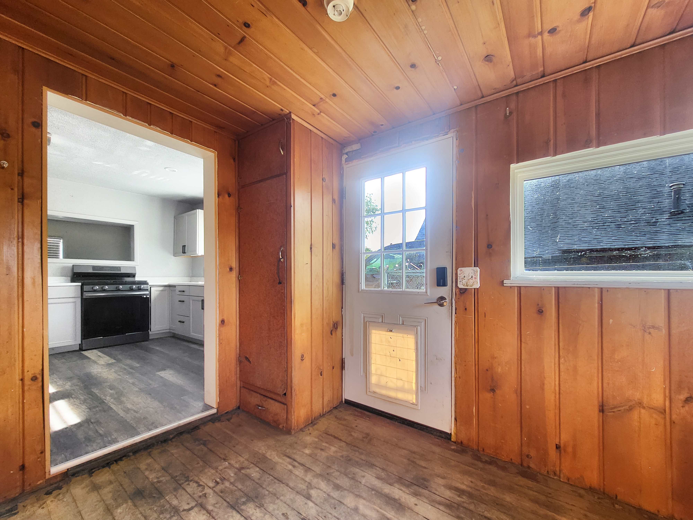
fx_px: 260
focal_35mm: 13
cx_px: 346
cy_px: 260
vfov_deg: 89.9
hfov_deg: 106.2
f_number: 2.2
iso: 64
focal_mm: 1.74
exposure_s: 1/60
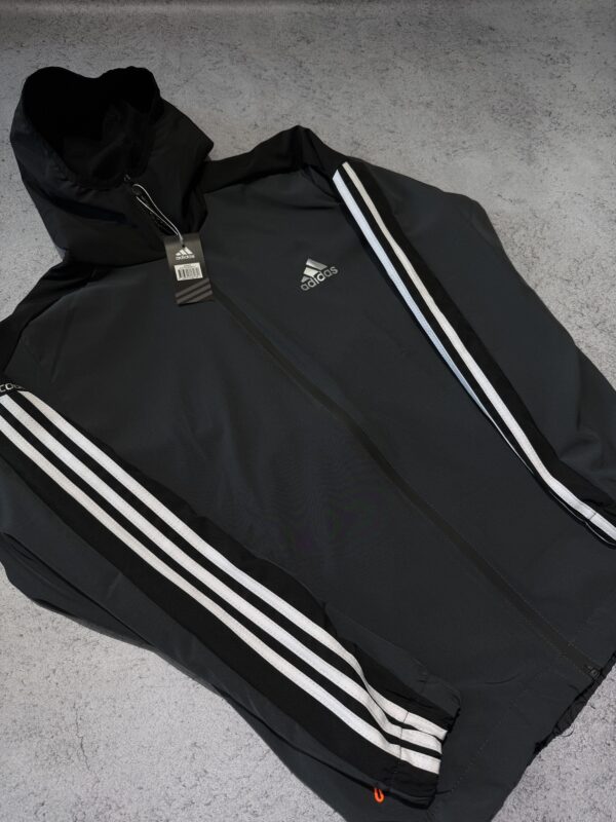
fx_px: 569
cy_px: 411
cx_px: 308
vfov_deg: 71.6
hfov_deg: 56.8
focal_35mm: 24
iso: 125
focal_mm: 6.76
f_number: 1.78
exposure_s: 1/100
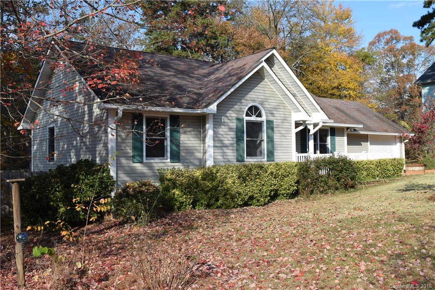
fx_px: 471
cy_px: 145
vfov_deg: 34.2
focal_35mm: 39
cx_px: 218
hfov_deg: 49.6
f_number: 9
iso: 200
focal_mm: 26
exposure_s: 1/320
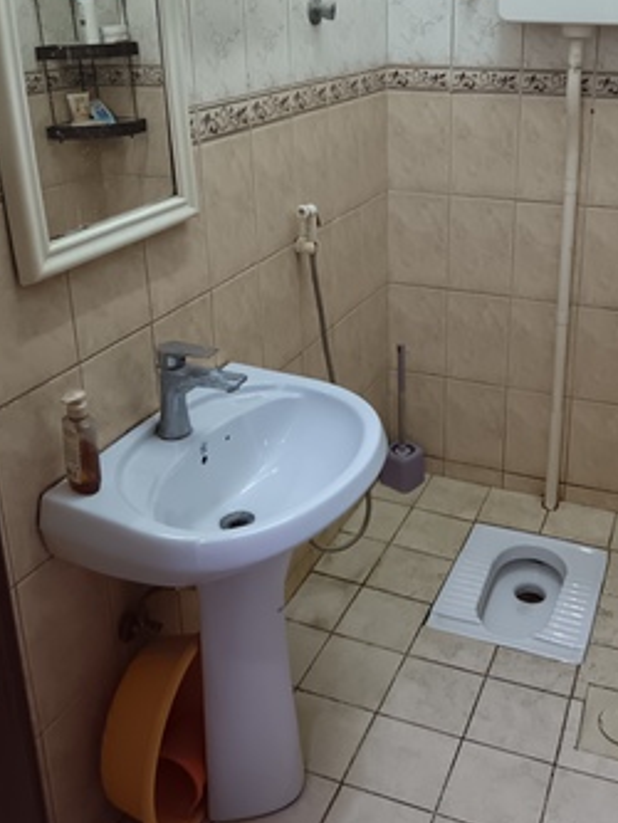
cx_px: 387
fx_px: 880
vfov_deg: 49.5
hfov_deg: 38.4
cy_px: 295
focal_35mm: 37
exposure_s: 1/24
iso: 2309
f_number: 1.9
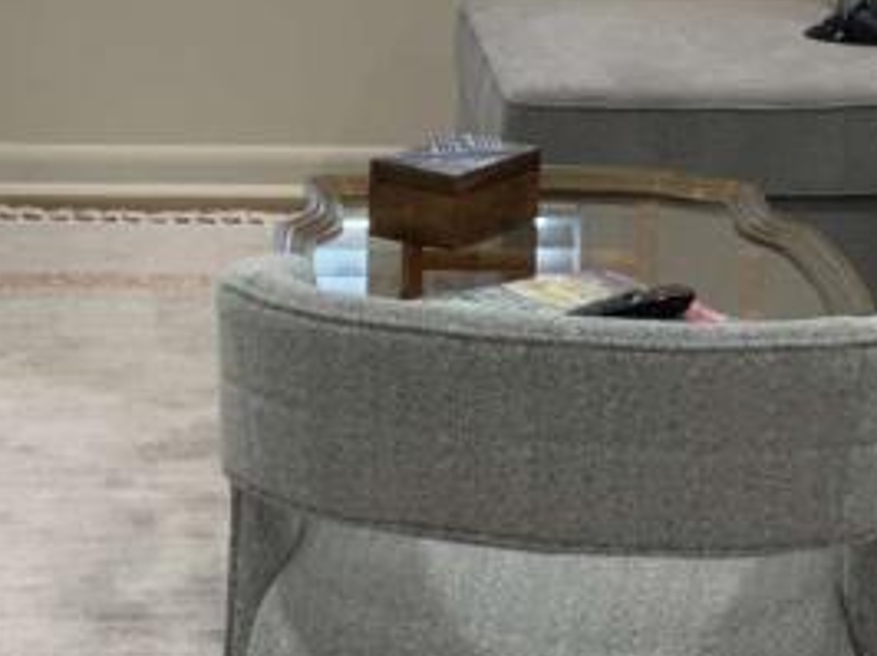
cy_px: -53
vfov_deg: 11.2
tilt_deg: -10.4
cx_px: 659
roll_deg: -2.3
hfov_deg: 15.0
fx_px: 3316
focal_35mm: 131
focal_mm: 3
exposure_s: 1/60
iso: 80
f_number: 1.8
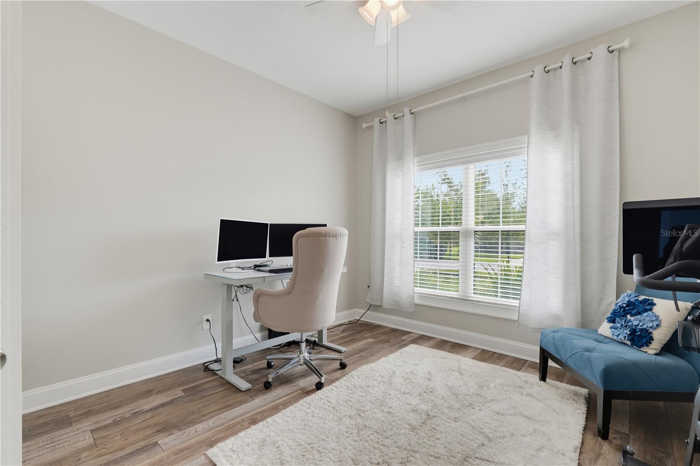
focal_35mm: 16
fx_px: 321
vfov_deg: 72.0
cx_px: 350
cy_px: 233
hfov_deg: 95.0
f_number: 13
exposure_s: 1/200
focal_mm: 16.5
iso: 1600
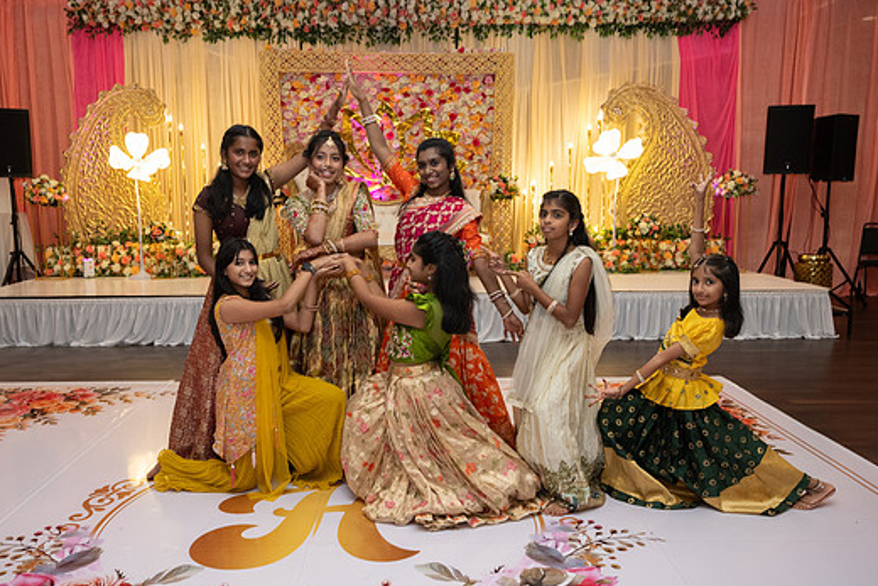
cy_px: 301
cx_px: 398
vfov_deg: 41.1
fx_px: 781
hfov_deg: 58.6
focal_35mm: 32
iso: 1250
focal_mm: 27
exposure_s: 1/160
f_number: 4
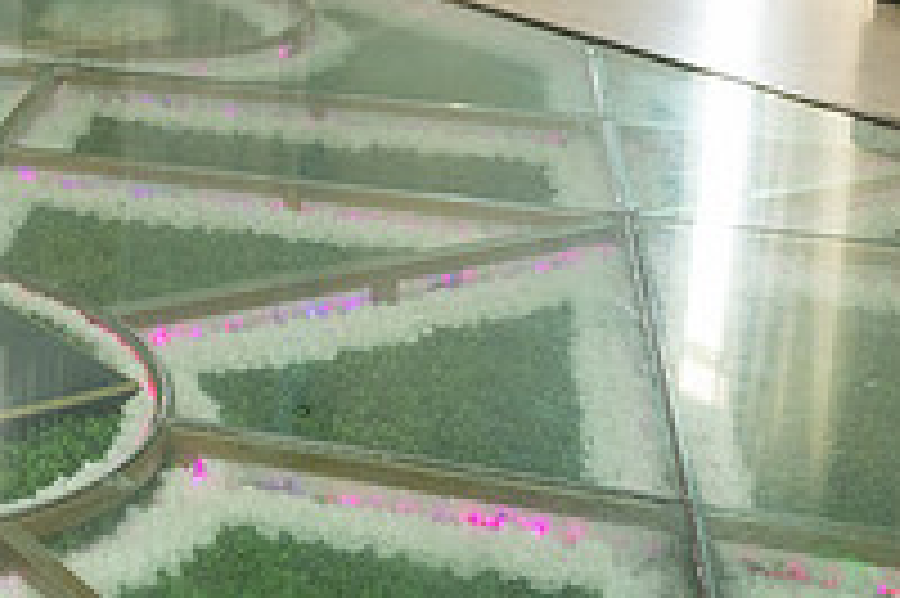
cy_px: -146
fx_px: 1948
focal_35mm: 78
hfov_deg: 22.4
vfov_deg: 16.6
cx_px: -360
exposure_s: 1/160
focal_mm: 24
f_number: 3.2
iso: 800
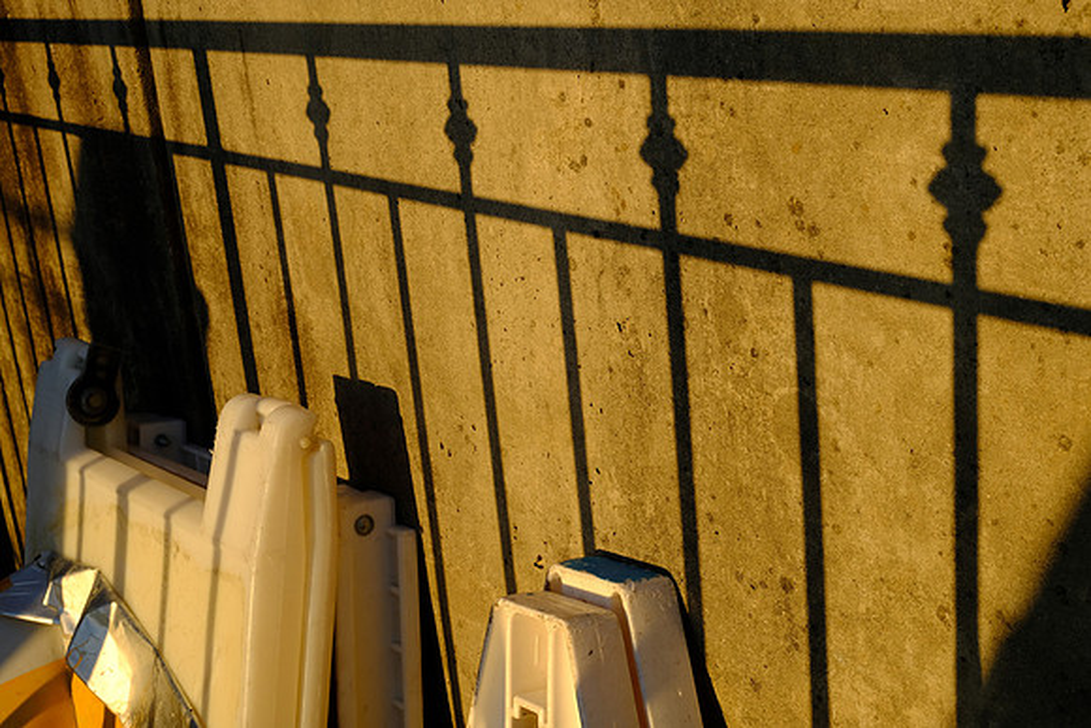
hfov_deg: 41.9
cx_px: 546
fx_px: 1425
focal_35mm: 47
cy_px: 364
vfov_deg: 28.7
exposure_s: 1/210
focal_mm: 31.5
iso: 400
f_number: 13
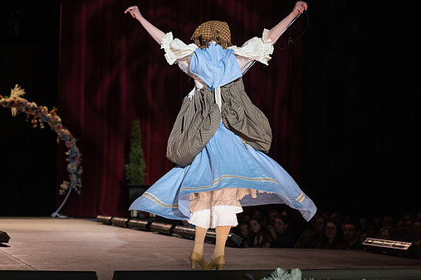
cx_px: 209
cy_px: 127
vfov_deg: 14.0
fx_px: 1146
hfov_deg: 20.8
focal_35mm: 98
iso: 640
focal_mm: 70
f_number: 2.8
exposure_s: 1/800
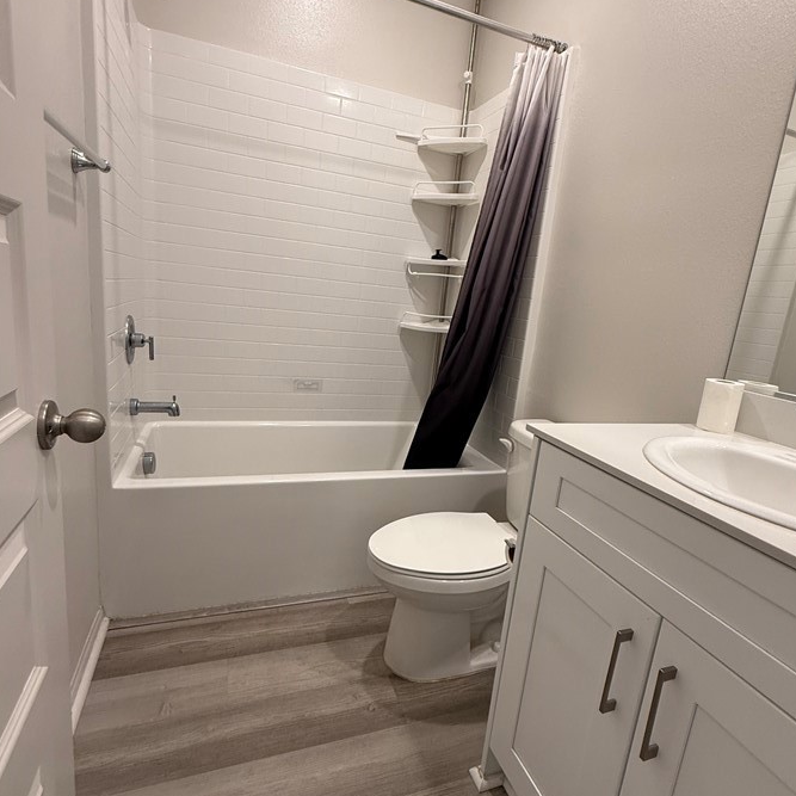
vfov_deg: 77.7
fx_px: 494
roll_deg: -5.9
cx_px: 412
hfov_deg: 77.7
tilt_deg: -11.6
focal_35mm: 19
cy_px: 403
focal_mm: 2.22
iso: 200
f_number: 2.2
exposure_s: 1/60
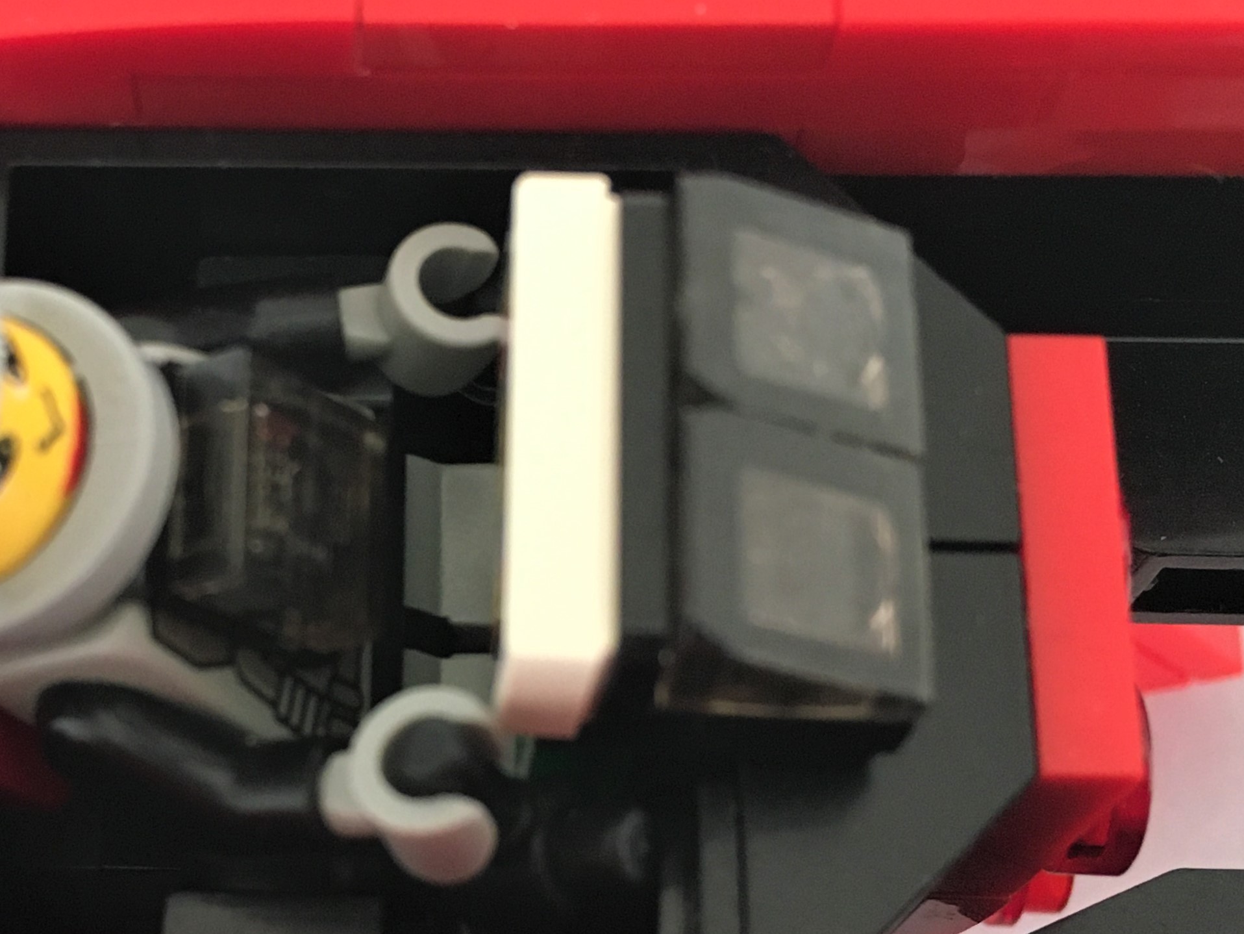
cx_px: 227
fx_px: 2121
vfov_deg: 24.7
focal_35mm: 59
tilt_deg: -70.8
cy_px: 624
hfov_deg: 31.7
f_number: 2.2
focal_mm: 4.15
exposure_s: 1/30
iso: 160
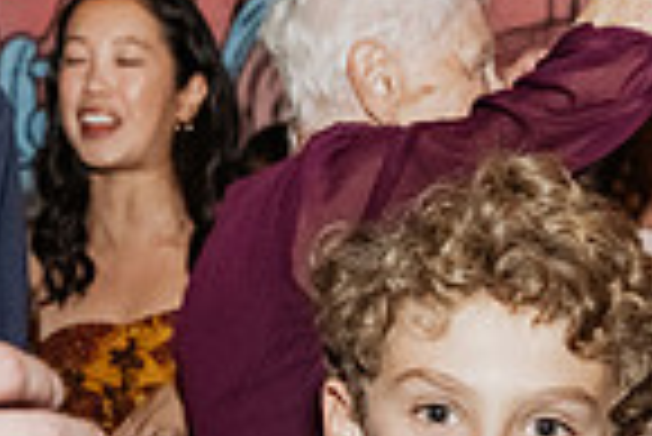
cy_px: 766
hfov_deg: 17.6
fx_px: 2103
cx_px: 378
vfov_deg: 11.1
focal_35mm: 116
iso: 4000
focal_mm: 29
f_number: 3.5
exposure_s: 1/200
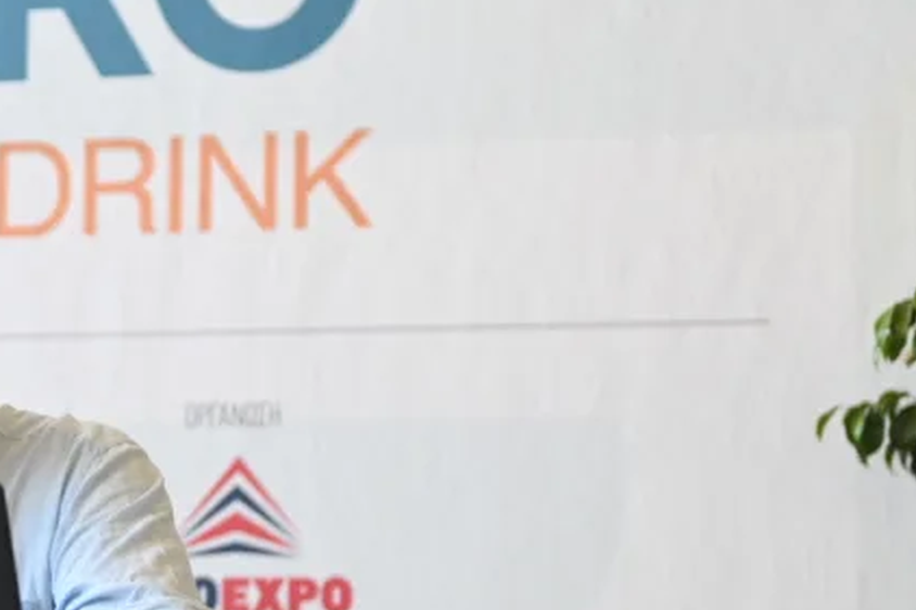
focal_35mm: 170
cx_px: -161
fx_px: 4324
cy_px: 368
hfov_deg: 11.9
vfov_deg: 8.1
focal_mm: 70
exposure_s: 1/400
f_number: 2.8
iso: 800
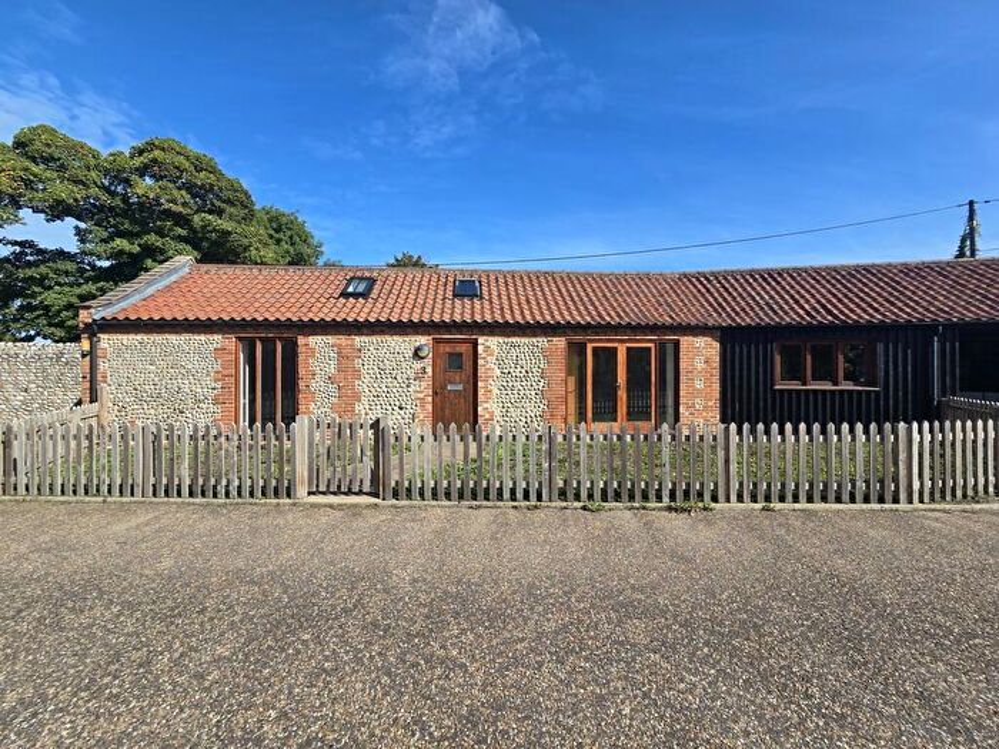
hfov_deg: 106.2
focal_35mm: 13
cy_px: 374
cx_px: 500
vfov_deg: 89.9
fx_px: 375
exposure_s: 1/2163
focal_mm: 2.2
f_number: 2.2
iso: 50
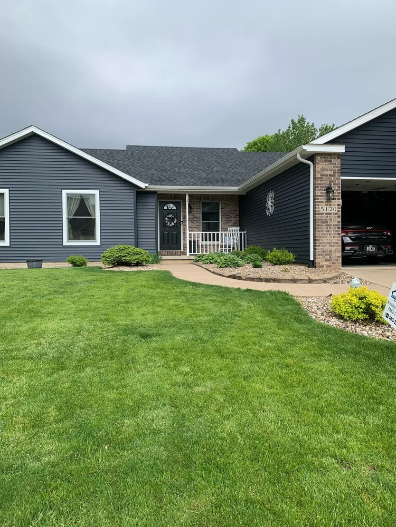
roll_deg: -0.2
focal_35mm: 26
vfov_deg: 67.3
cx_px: 198
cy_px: 264
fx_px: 397
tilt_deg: -0.7
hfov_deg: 53.1
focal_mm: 4.25
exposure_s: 1/1610
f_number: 1.8
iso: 25
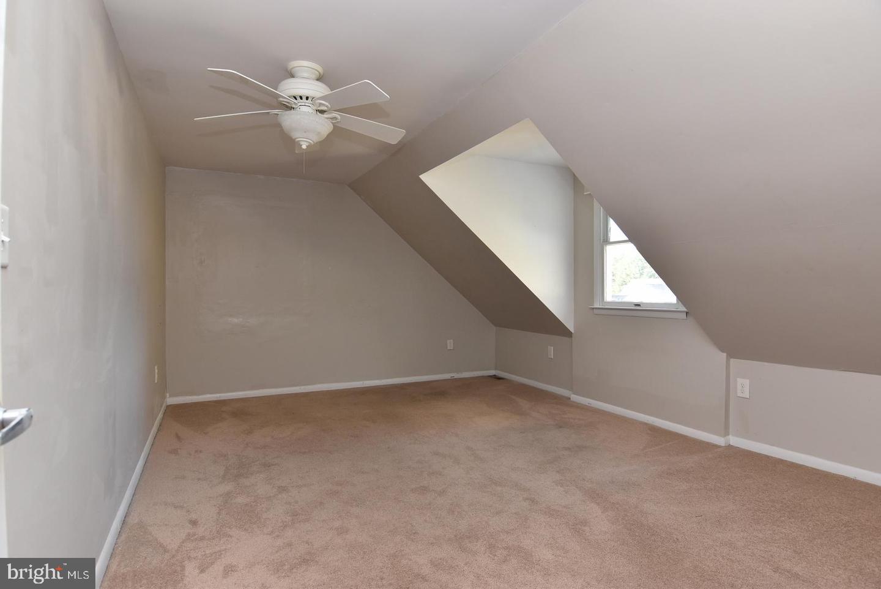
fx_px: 441
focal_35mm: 18
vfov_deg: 67.5
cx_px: 440
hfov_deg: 90.0
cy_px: 294
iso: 400
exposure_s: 1/60
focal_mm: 12
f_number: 5.6
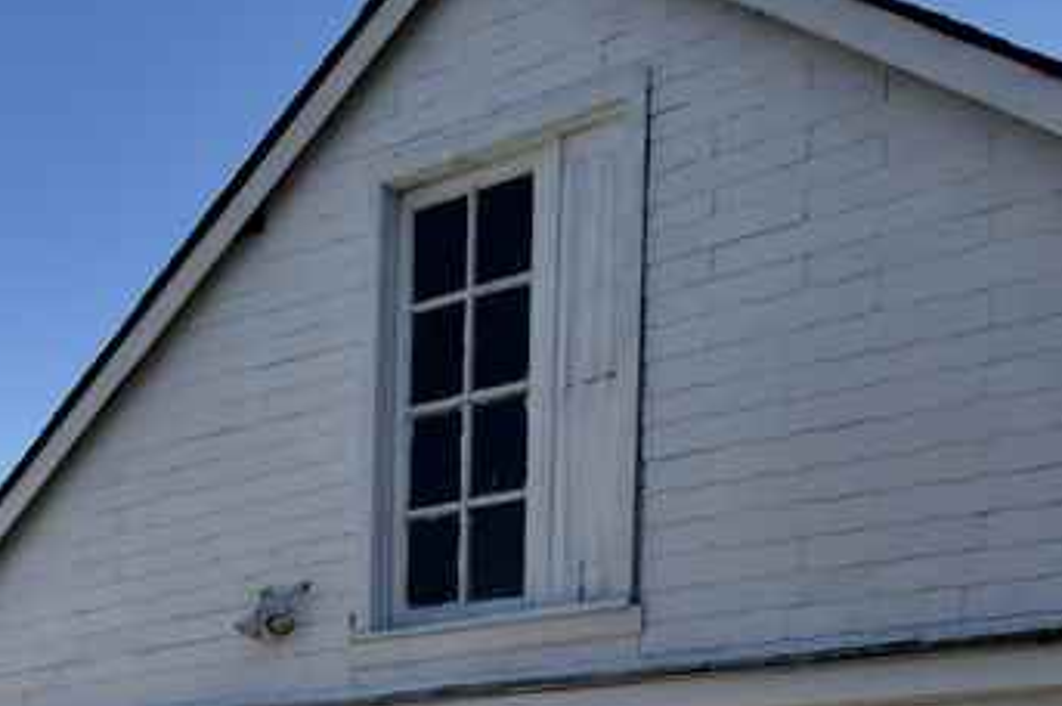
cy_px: 1014
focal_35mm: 56
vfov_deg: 21.0
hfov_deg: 34.1
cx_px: 146
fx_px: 1650
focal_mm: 10
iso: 100
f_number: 11
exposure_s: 1/200
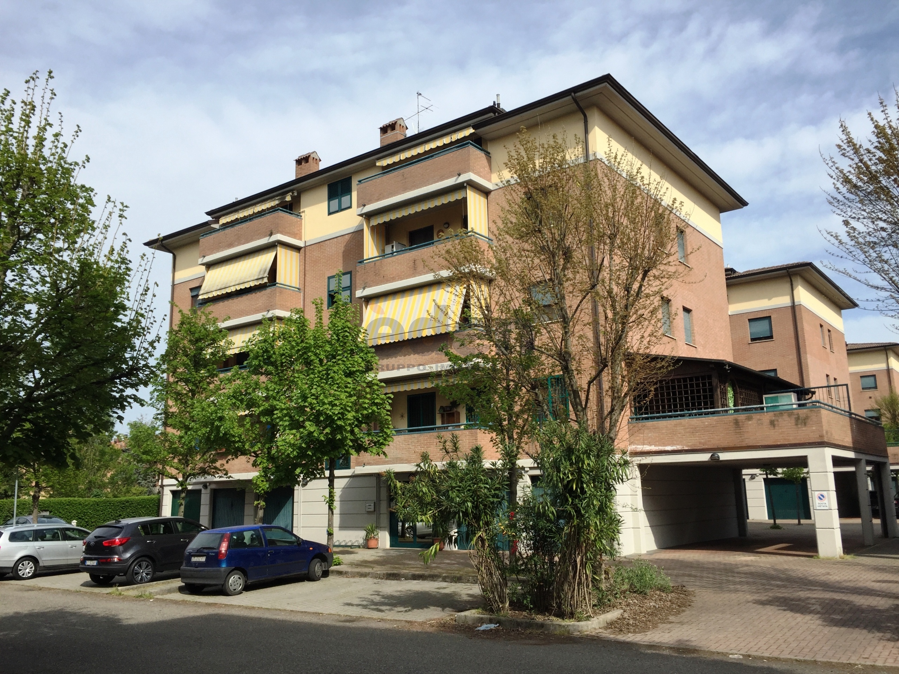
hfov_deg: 61.7
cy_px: 337
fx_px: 753
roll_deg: +1.3
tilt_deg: +11.0
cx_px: 450
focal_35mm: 29
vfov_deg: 48.2
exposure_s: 1/2198
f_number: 2.2
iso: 32
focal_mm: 4.15
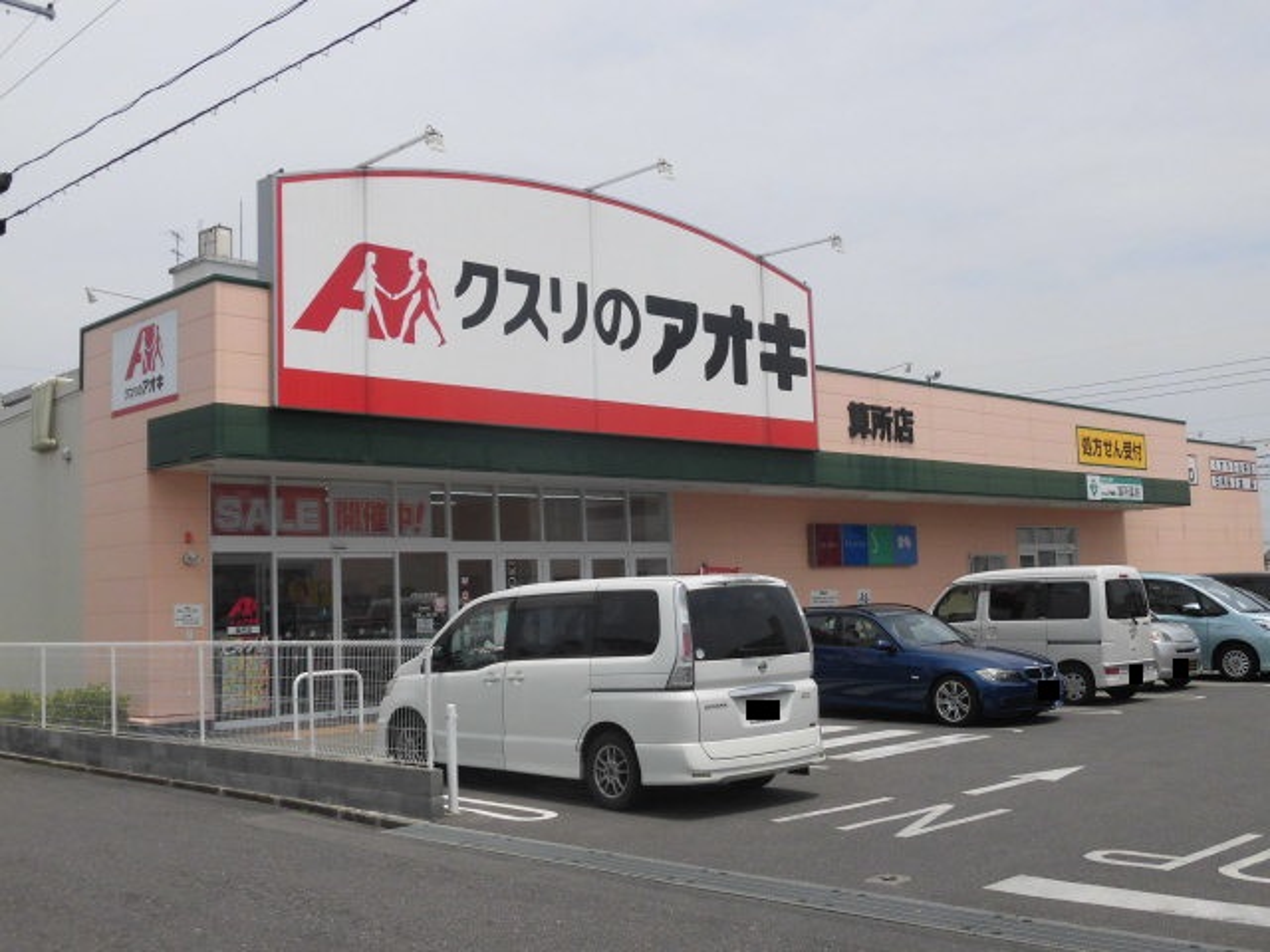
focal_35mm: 38
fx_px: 1394
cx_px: 635
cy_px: 476
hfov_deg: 49.0
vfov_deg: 37.7
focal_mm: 6.77
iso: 100
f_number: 9.3
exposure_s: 1/400
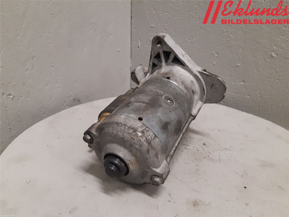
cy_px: 108
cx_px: 144
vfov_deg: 53.1
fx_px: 217
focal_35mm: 26
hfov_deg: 67.3
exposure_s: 1/50
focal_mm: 3.93
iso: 200
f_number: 1.7
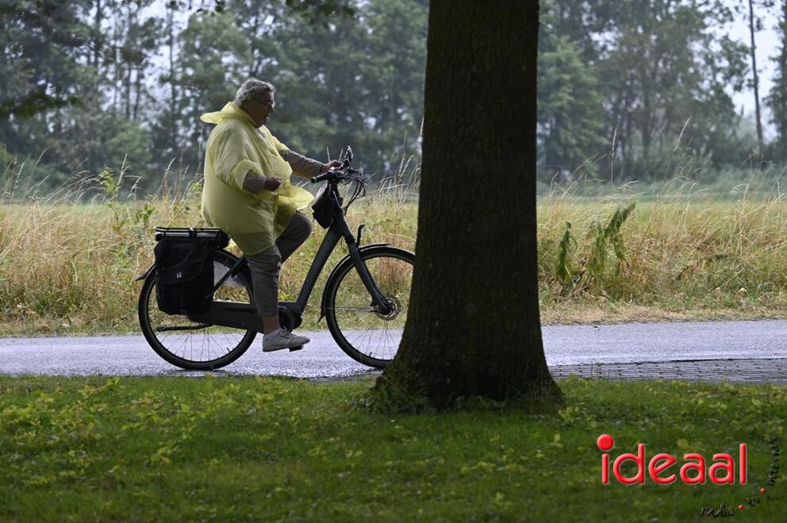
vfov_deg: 8.8
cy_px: 262
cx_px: 394
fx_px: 3385
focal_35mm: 155
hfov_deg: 13.3
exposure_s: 1/400
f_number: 4.8
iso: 320
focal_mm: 155
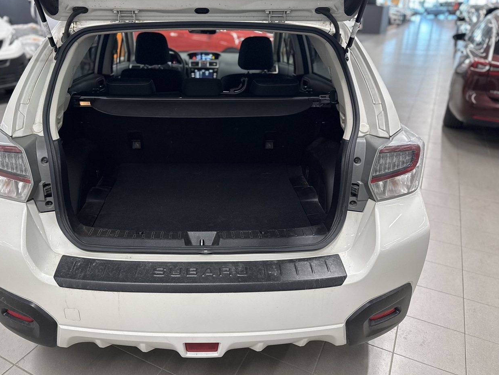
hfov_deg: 63.1
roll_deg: -1.2
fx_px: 404
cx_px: 210
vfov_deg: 49.7
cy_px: 167
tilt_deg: -23.1
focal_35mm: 28
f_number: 1.78
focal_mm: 6.76
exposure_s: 1/90
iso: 200
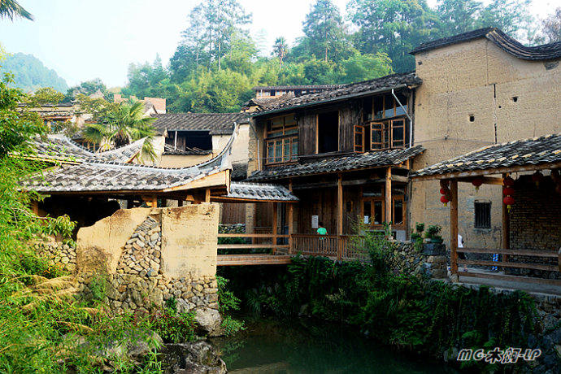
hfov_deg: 54.4
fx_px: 545
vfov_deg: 37.9
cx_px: 280
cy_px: 187
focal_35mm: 35
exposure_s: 1/60
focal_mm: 35
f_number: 8
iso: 320
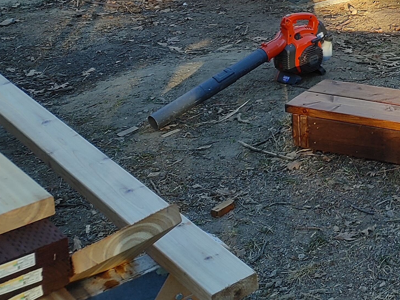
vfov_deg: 16.6
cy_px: -128
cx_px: 575
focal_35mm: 82
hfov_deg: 20.8
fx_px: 948
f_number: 1.8
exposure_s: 1/362
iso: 50
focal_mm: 5.58
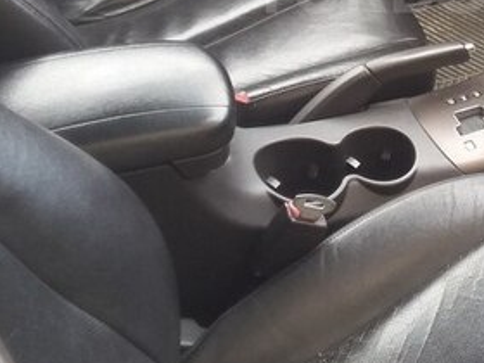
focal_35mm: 73
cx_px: 429
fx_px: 1021
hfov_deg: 25.9
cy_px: -13
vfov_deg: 19.5
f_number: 2.2
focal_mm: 3.3
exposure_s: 1/33
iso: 100
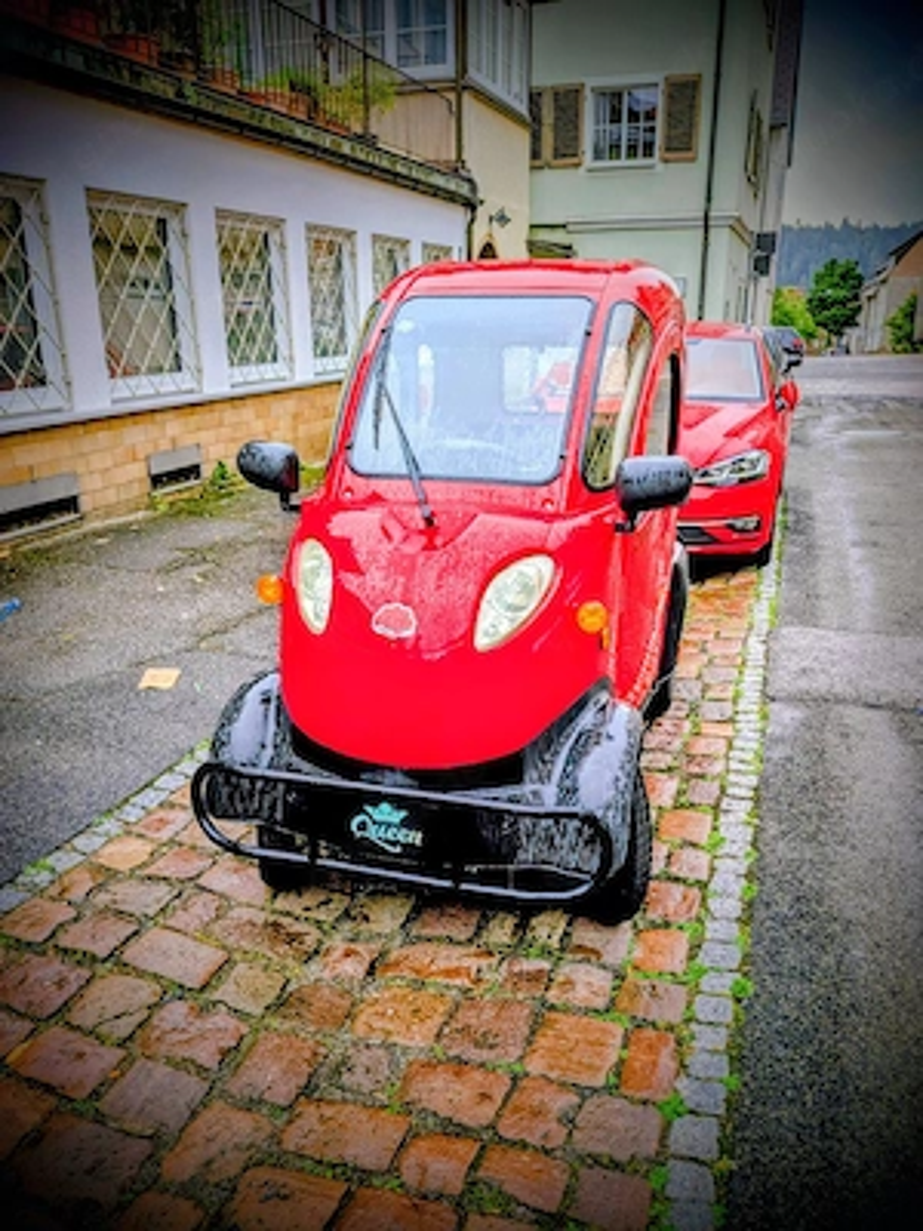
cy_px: 616
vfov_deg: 71.6
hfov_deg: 56.8
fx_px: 853
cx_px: 462
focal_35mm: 24
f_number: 1.7
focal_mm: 4.53
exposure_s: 1/417
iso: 29
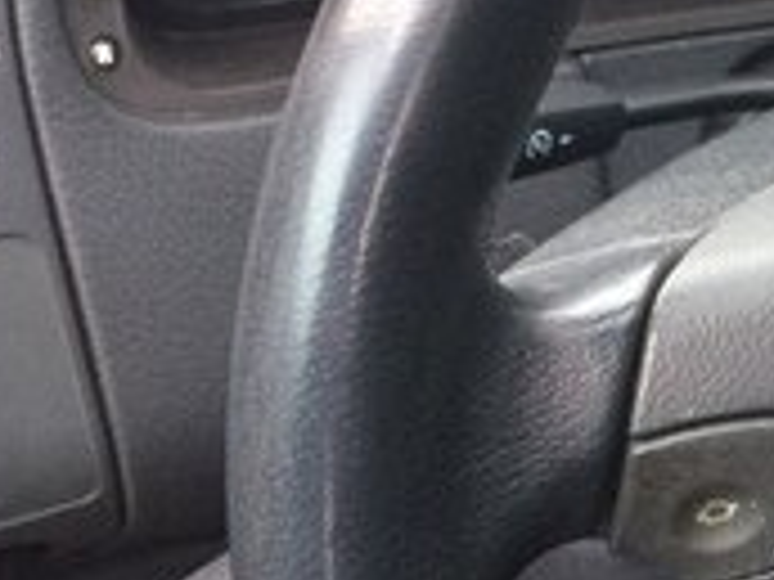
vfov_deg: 13.3
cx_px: 1278
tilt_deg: -36.4
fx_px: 2482
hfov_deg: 15.8
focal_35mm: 111
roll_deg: -13.3
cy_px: 308
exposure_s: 1/33
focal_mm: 4.15
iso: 160
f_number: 2.2
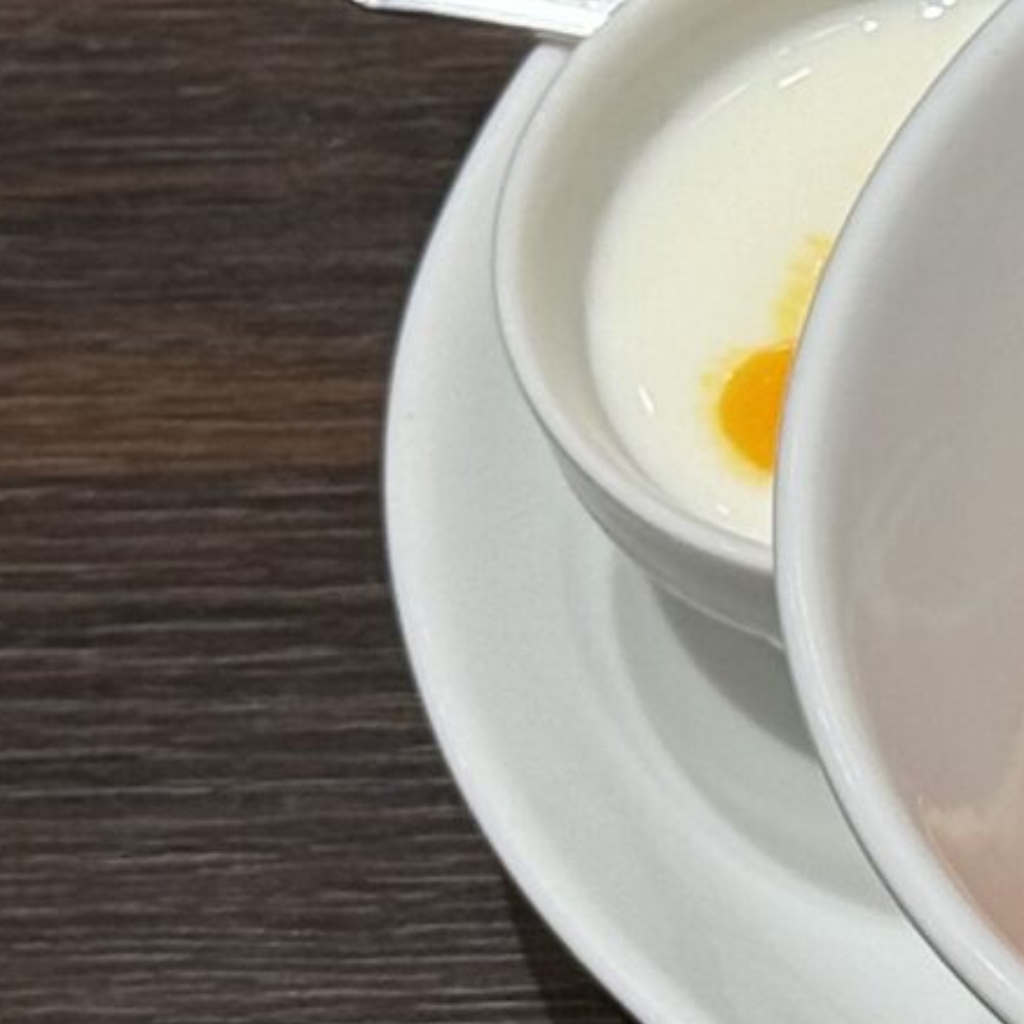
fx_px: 8300
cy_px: 299
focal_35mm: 248
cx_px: 2565
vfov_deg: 7.1
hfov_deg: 6.7
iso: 50
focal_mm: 6.76
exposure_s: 1/100
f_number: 1.78
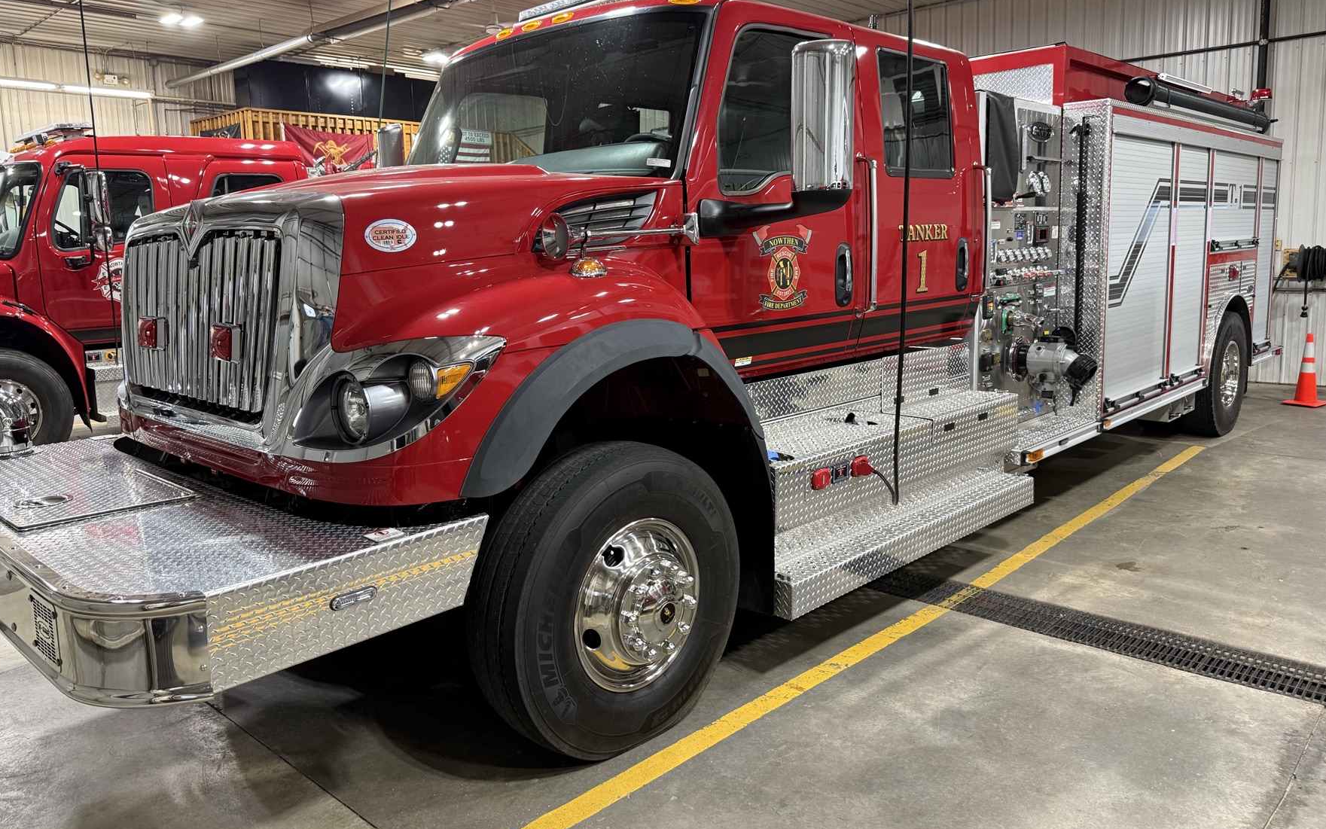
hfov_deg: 70.4
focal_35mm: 26
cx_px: 666
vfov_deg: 47.6
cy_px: 384
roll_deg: +0.7
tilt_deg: -8.2
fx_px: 940
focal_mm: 6.76
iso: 250
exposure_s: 1/60
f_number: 1.78
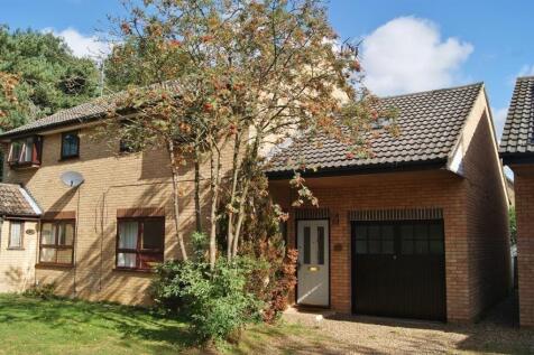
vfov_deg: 39.9
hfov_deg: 57.2
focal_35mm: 33
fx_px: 489
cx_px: 267
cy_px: 178
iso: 100
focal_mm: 22
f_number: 10
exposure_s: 1/100
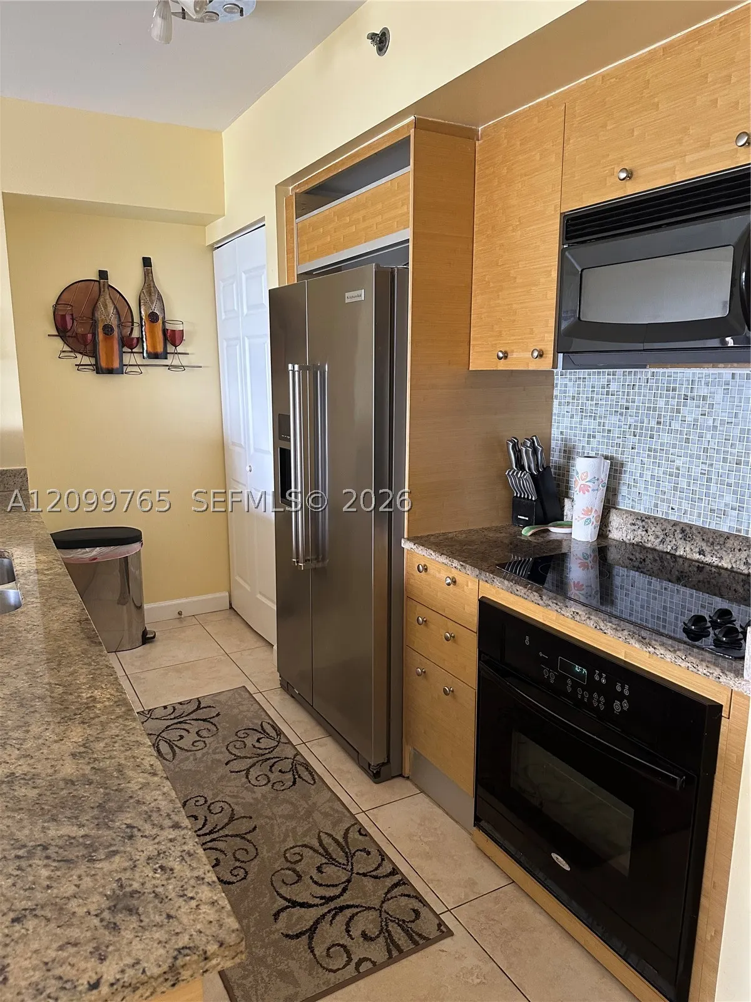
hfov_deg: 56.8
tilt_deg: -10.3
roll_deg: +0.6
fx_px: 694
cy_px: 501
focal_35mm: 24
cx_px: 376
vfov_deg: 71.6
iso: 400
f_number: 1.78
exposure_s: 1/60
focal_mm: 6.86
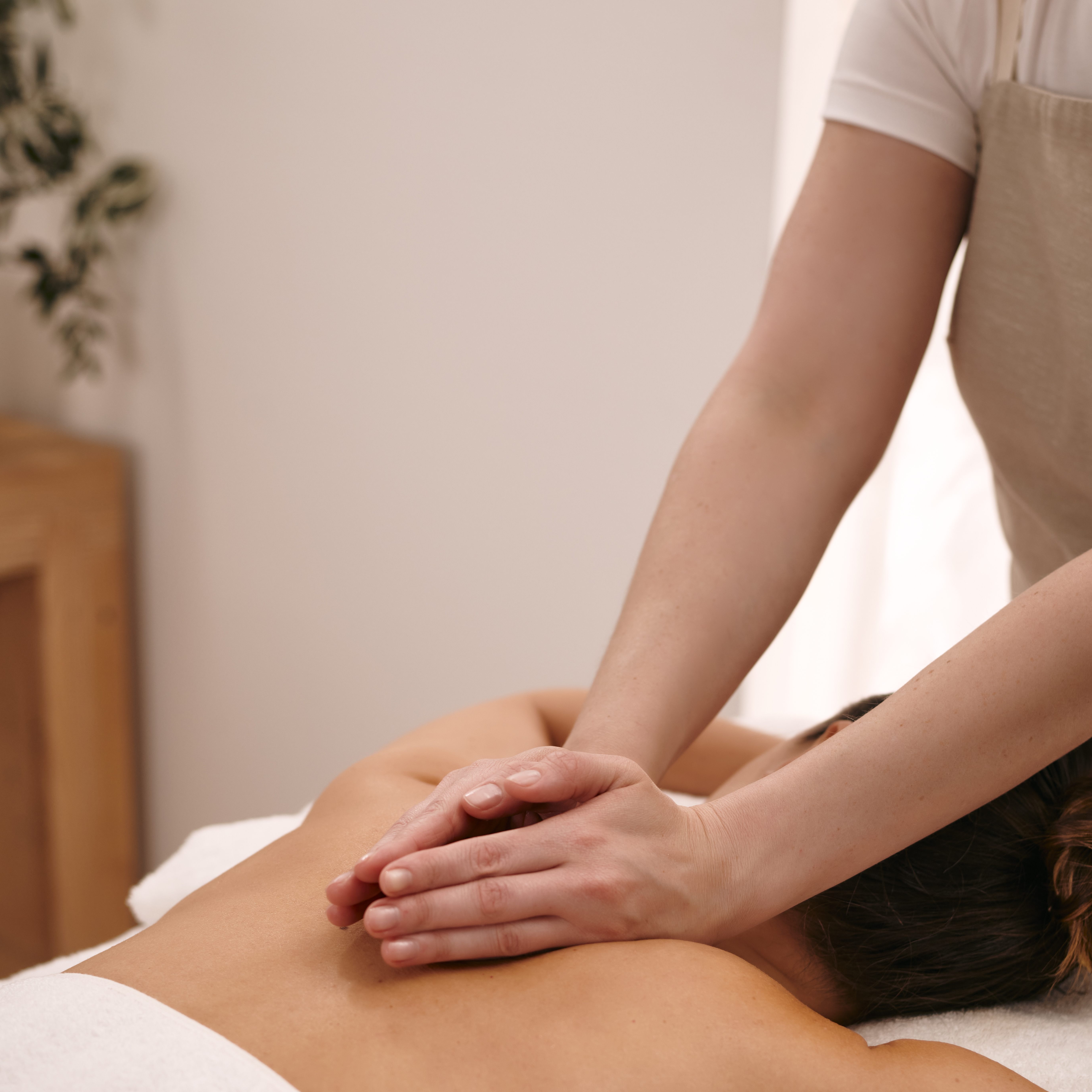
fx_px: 2284
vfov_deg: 26.8
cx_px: 547
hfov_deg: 26.9
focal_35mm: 64
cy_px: 704
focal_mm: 50
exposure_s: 1/200
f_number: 3.5
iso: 250
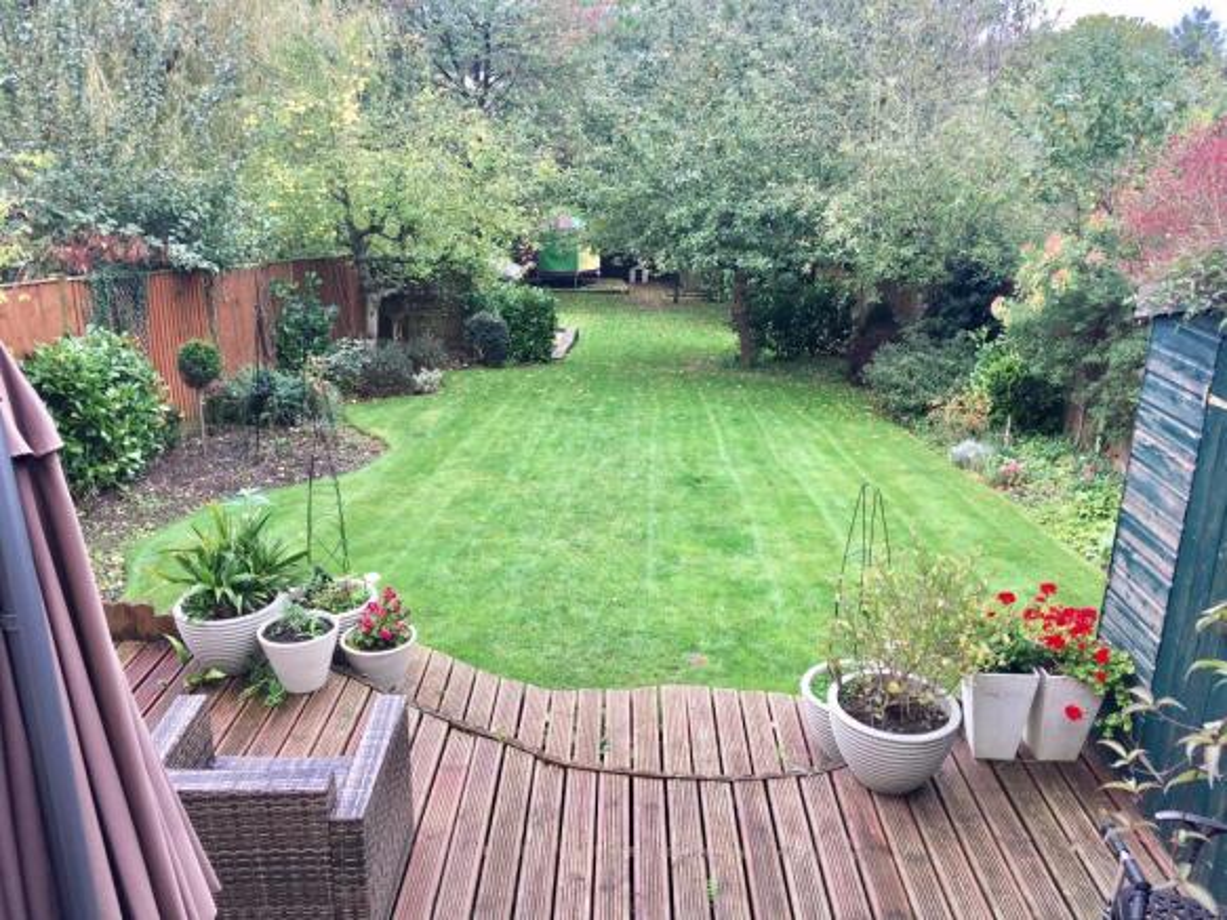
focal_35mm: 29
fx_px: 1028
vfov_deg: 48.2
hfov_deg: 61.7
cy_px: 460
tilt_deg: -17.3
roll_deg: +0.6
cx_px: 614
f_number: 2.2
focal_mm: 4.15
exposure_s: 1/100
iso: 25
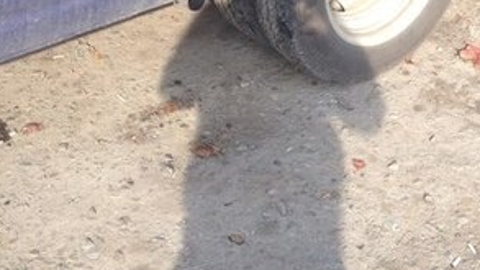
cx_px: 321
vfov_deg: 13.6
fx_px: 1095
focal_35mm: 86
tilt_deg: -28.3
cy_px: -70
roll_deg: -1.2
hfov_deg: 24.6
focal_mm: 4.28
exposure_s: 1/460
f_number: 2.4
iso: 50
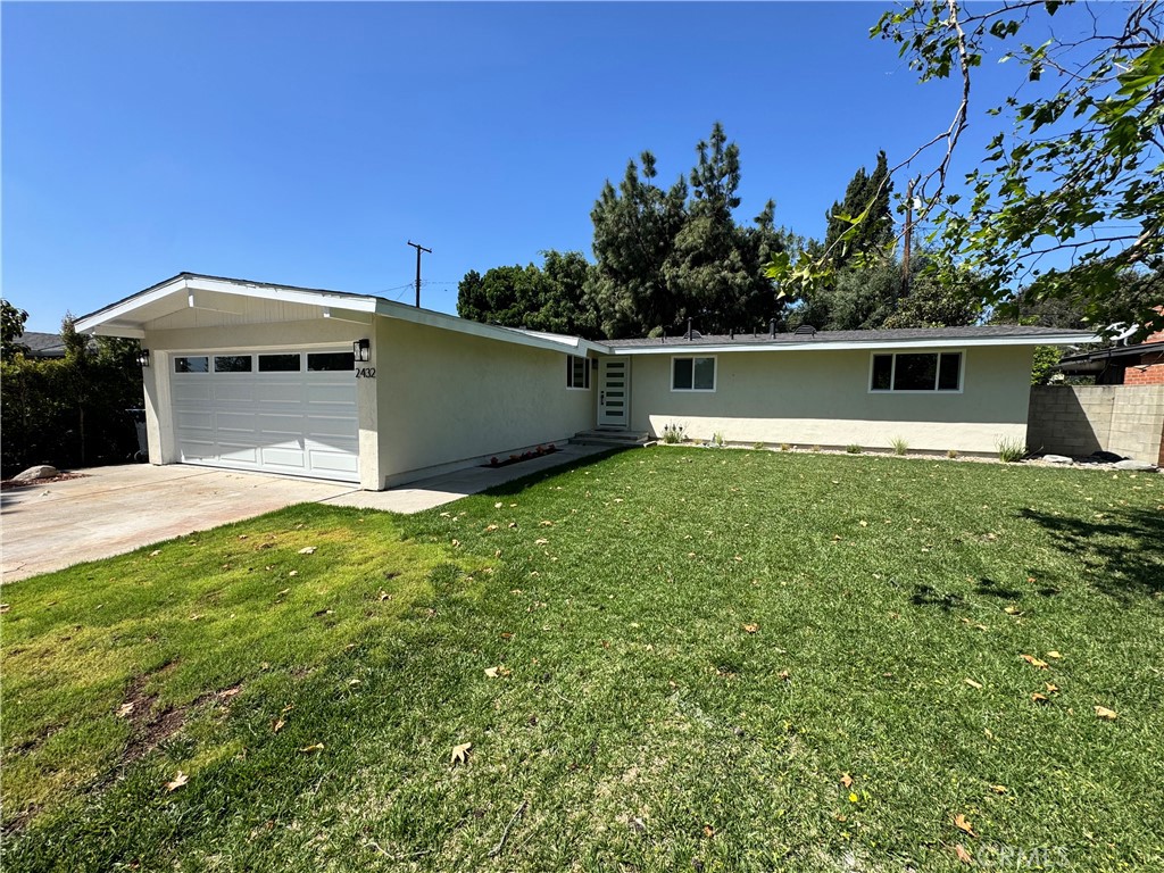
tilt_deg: -5.2
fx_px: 471
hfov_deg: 102.1
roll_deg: -0.9
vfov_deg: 85.7
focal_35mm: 14
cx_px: 582
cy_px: 436
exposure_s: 1/1323
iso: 50
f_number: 2.2
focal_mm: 2.22
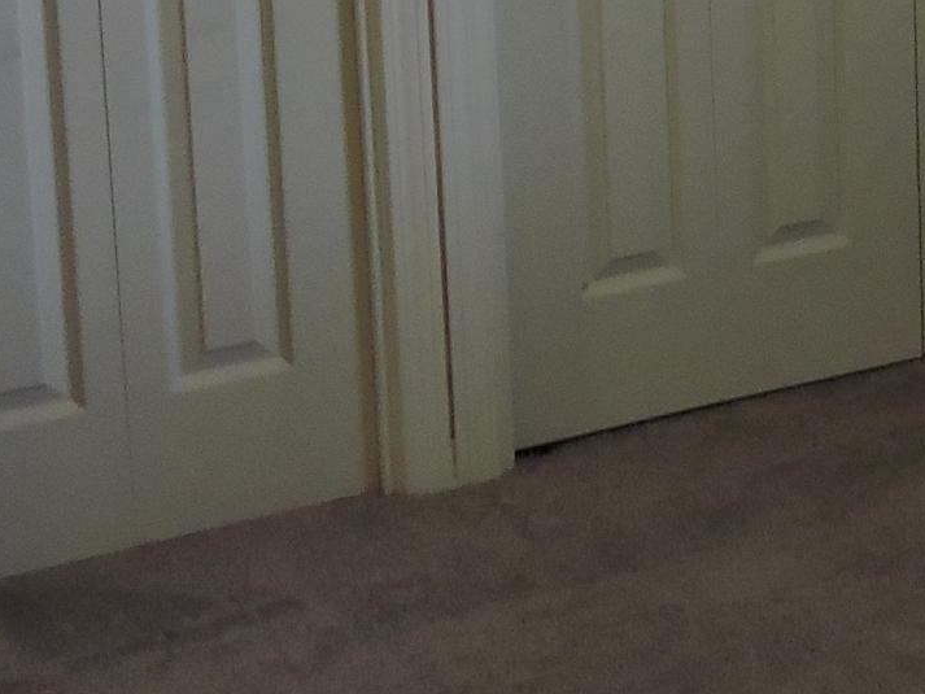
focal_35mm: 101
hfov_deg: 18.1
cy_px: -306
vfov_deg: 13.9
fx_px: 2699
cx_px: 1214
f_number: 3.3
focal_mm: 4.3
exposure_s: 1/30
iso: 280
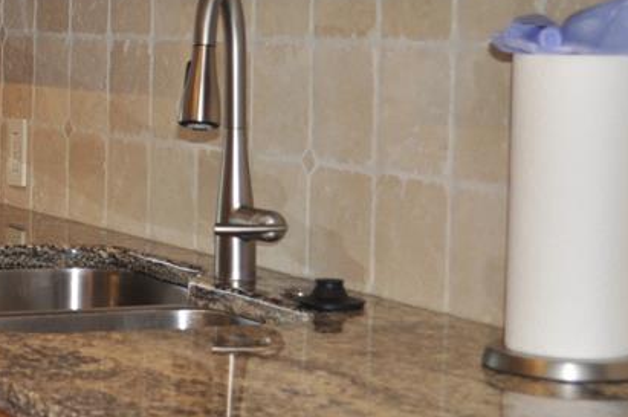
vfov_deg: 12.6
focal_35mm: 108
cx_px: -65
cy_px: 180
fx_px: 1886
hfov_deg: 18.2
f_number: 4.5
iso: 400
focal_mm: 29
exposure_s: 1/125
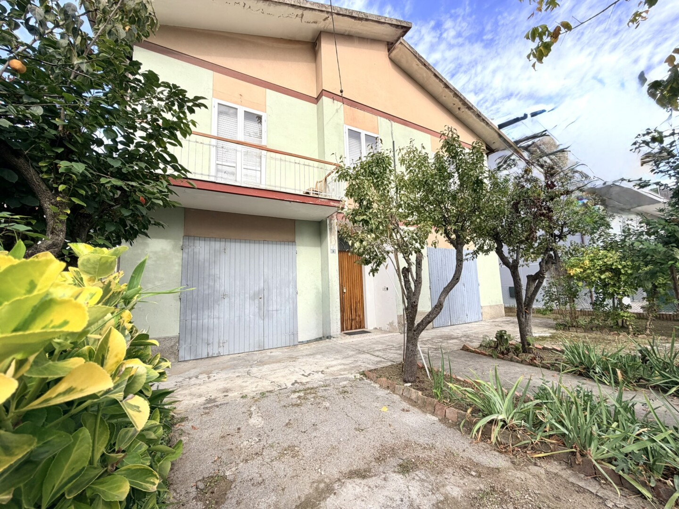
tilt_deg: +7.3
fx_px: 275
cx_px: 340
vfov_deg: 85.7
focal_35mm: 14
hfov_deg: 102.1
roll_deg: +2.0
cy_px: 254
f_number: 2.2
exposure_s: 1/502
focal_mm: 2.22
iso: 50
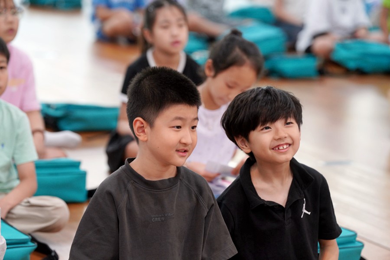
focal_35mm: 167
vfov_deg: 8.2
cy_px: 130
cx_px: 195
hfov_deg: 12.3
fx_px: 1809
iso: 2500
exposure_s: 1/200
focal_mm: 167
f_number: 4
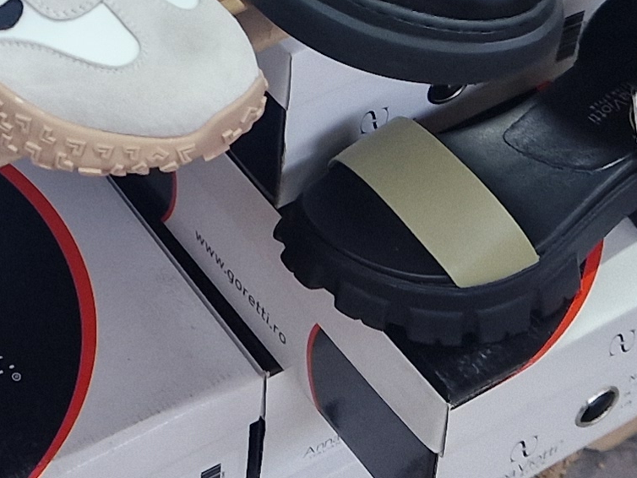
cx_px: -136
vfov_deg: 11.3
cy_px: -371
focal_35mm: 122
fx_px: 2246
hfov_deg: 15.5
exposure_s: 1/100
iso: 100
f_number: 1.8
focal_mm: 5.4
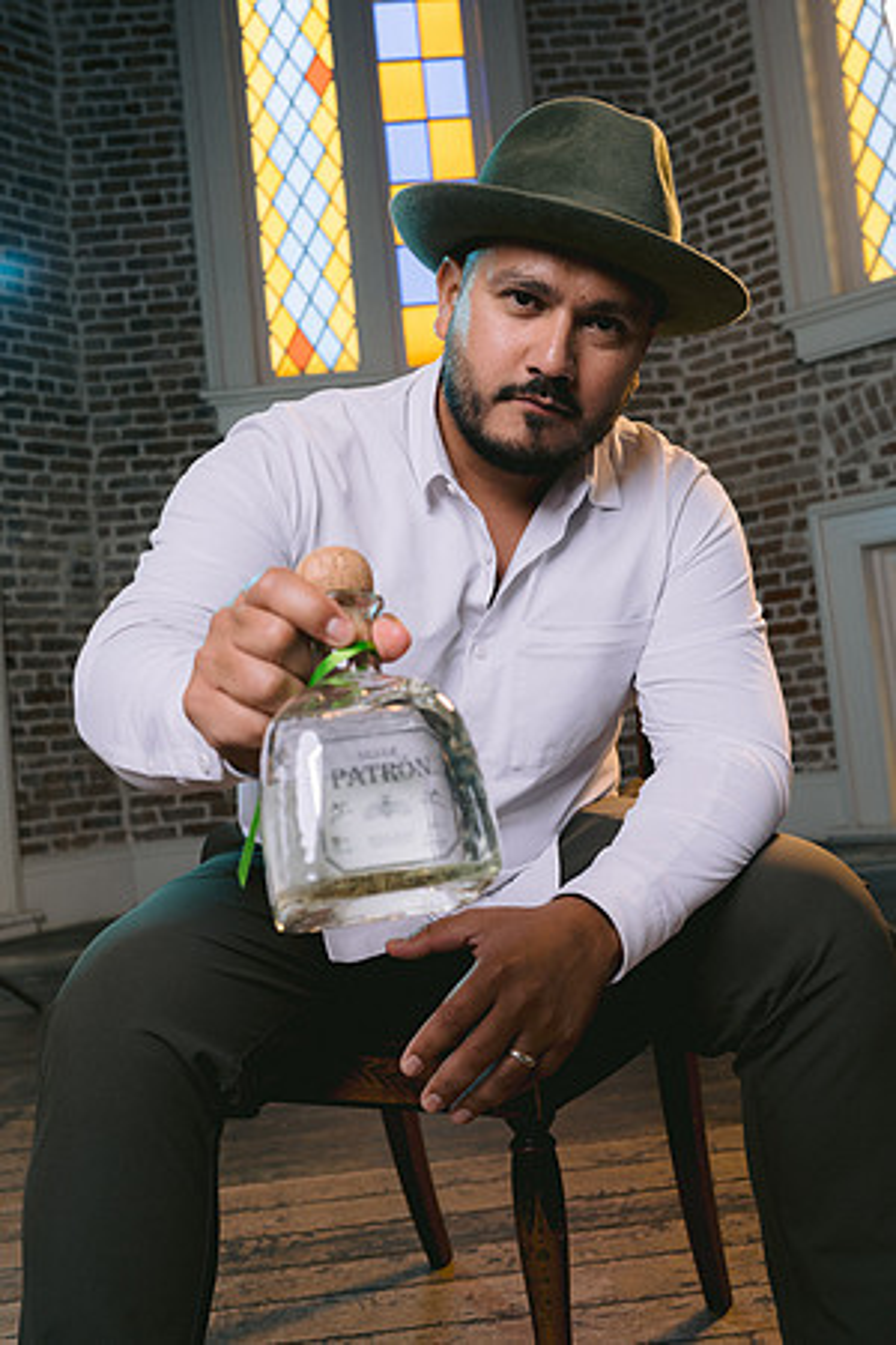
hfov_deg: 37.9
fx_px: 1307
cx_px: 448
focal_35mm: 35
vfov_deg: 54.4
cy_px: 672
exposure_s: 1/125
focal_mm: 35
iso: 200
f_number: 5.6
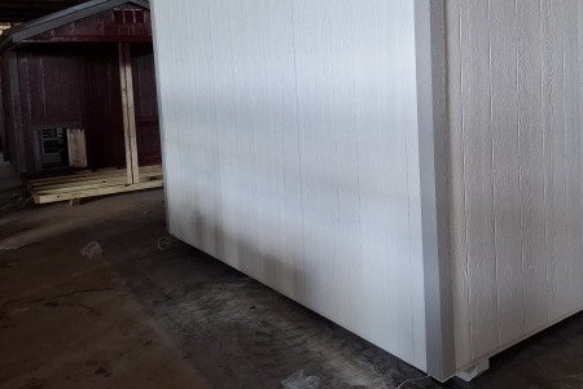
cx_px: 391
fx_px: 551
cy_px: 119
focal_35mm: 34
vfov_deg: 38.3
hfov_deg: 54.6
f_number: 1.8
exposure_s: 1/100
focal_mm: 5.54
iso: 320
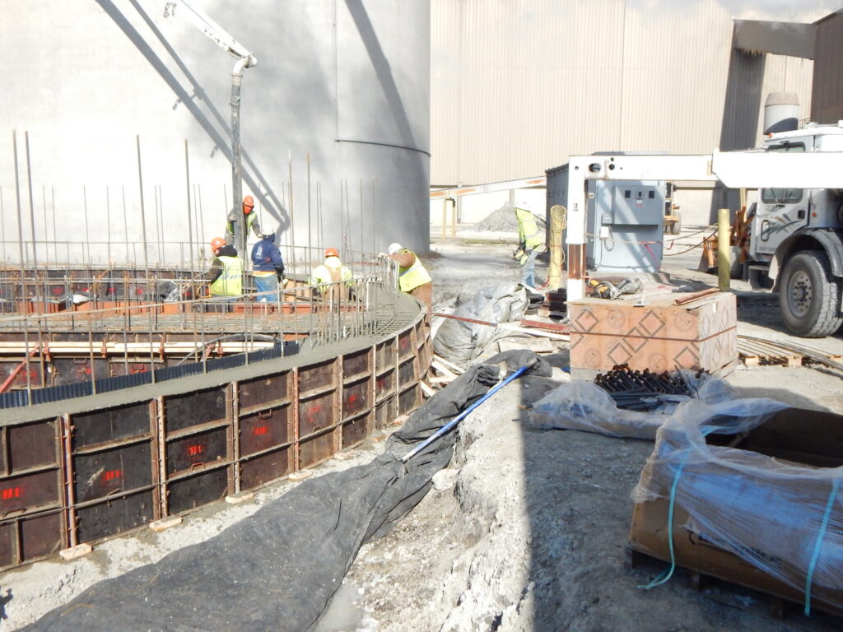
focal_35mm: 34
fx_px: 828
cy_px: 316
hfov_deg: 54.0
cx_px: 422
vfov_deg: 41.8
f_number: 6.7
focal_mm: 6.1
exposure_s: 1/1500
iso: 400
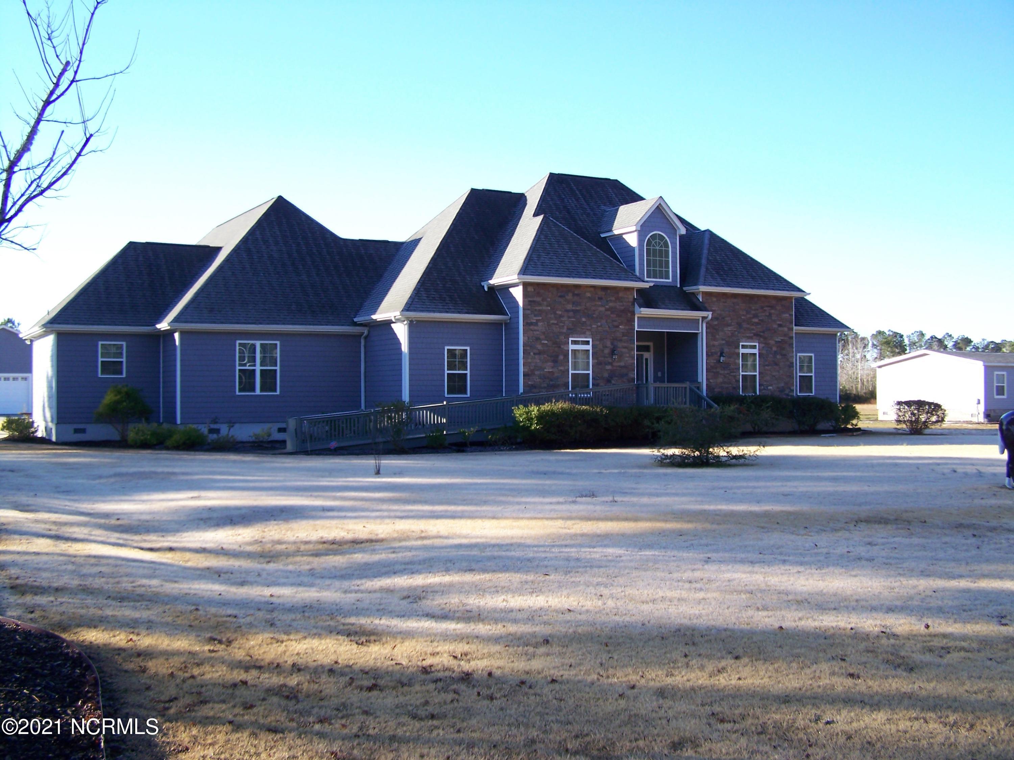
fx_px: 1113
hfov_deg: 49.0
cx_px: 507
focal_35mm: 38
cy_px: 380
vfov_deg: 37.7
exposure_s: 1/250
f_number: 2.8
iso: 64
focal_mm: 6.3
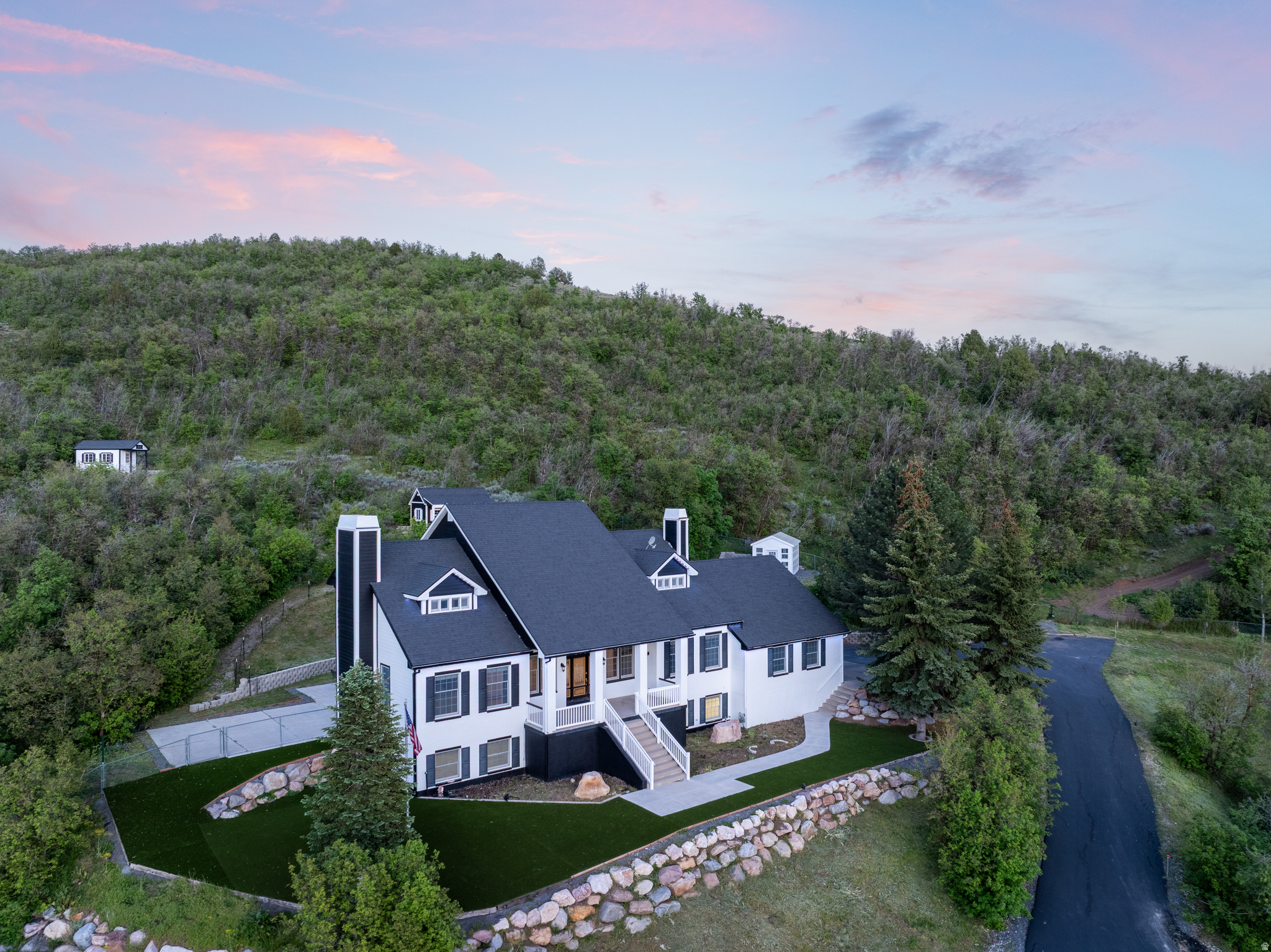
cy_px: 476
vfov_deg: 56.8
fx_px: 881
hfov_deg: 71.6
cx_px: 636
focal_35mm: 24
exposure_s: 1/25
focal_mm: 12.29
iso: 100
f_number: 4
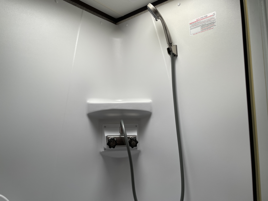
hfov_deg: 67.3
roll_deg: +2.4
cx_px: 134
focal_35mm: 26
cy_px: 100
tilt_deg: +6.8
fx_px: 201
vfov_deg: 53.1
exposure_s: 1/121
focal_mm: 4.2
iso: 50
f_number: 1.6
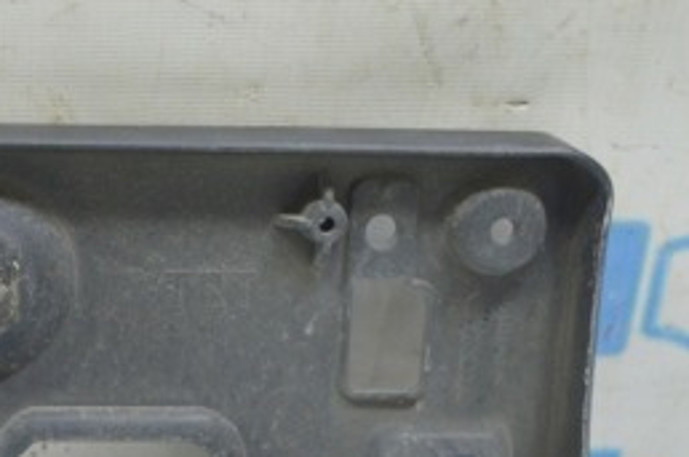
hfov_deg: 16.8
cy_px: 547
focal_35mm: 119
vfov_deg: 11.3
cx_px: -11
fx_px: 2273
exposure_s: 1/15
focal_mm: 32
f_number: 5.6
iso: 400
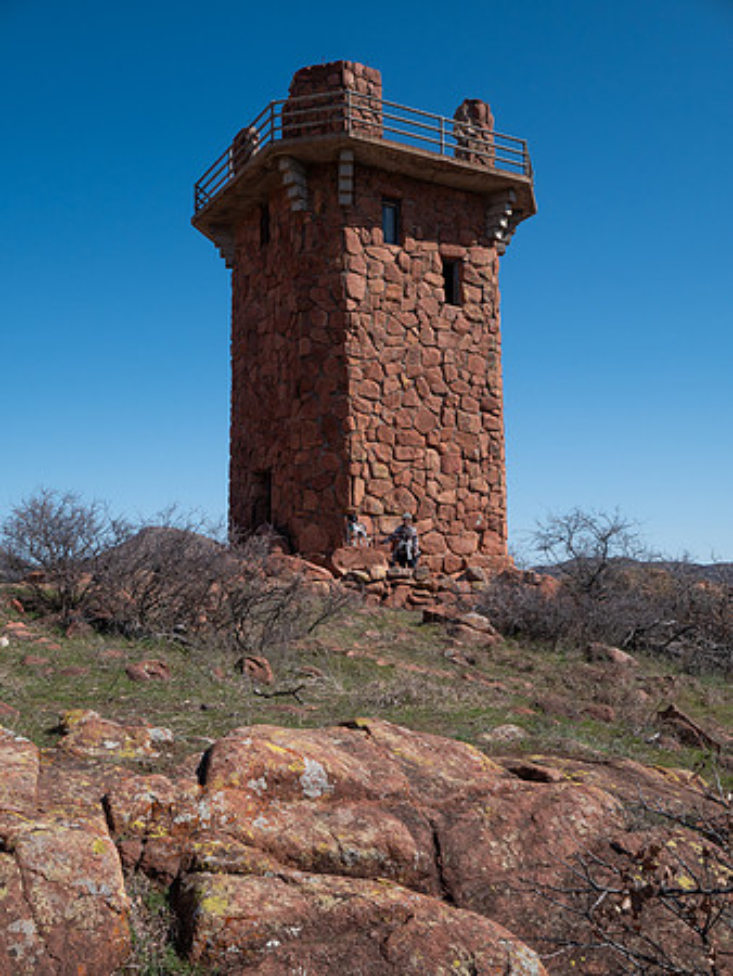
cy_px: 488
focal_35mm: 36
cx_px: 366
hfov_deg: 39.7
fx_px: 1015
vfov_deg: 51.3
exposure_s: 1/2000
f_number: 5
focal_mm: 18
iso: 200
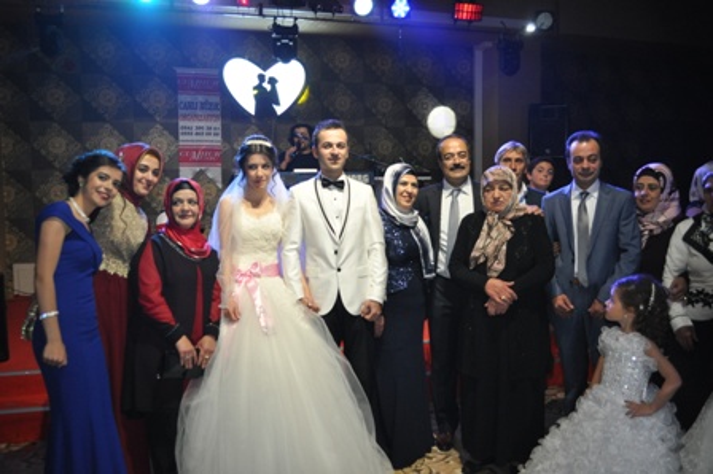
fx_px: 653
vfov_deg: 39.9
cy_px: 237
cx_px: 356
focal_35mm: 33
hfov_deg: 57.3
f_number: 3.8
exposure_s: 1/80
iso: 800
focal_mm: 22
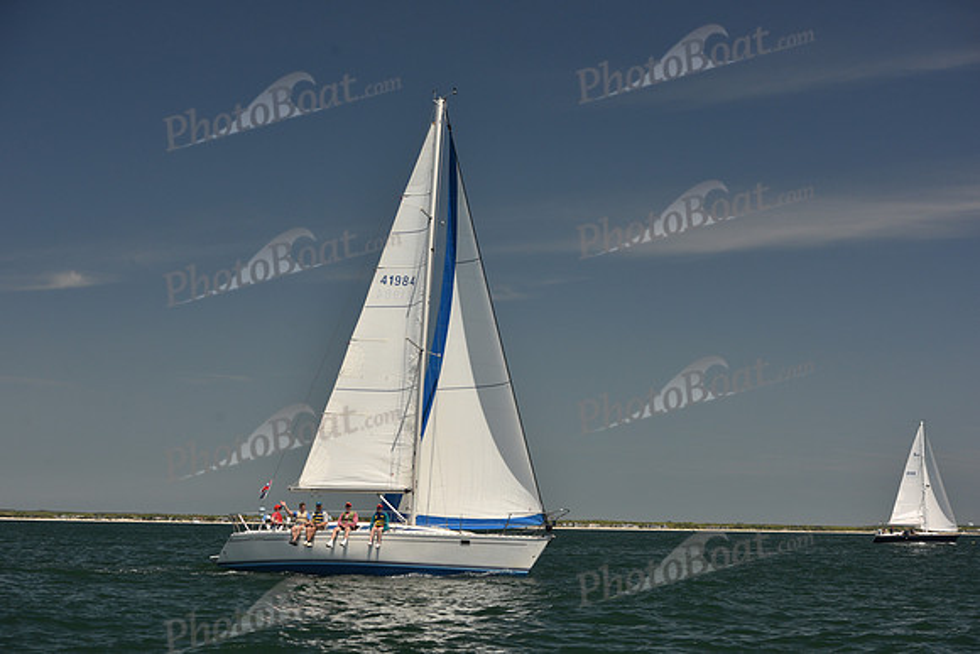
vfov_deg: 19.5
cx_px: 490
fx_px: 1906
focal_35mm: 70
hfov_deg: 28.8
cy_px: 327
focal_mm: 70
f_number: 7.1
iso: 250
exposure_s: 1/800
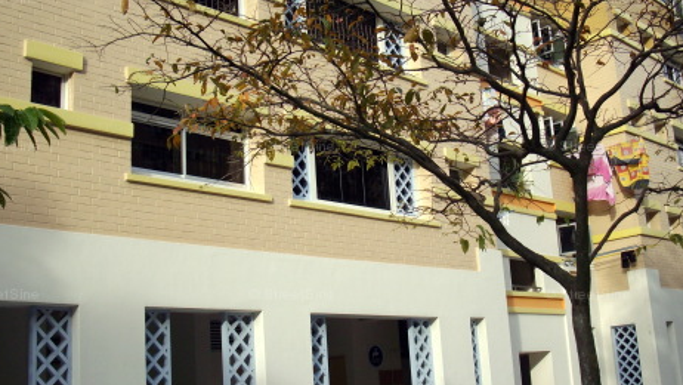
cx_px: 359
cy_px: 148
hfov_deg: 42.9
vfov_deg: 24.9
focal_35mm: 48
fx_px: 869
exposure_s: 1/400
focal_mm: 6.2
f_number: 2.8
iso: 80
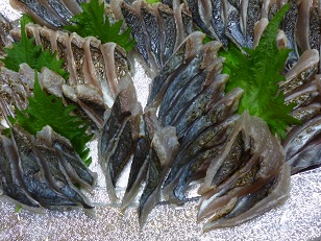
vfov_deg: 35.7
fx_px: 371
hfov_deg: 46.8
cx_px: 165
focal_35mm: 40
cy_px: 88
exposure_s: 1/40
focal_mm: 5
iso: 400
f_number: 3.1
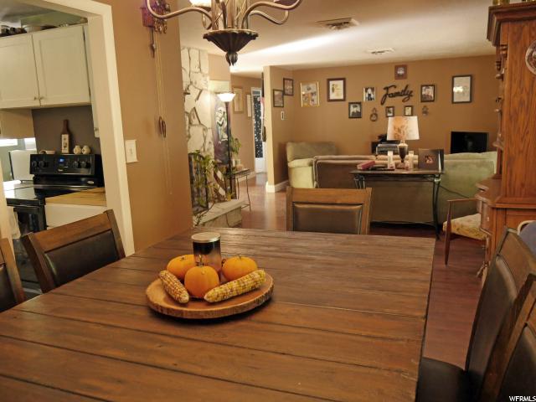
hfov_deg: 63.4
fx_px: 434
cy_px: 201
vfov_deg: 49.7
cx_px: 268
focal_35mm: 28
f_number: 3.5
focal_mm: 14
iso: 1600
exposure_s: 1/60
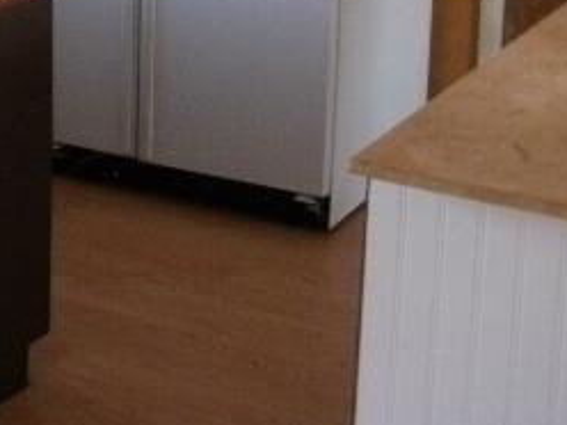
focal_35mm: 93
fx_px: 1523
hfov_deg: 20.0
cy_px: -71
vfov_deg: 15.4
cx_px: -80
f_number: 3.5
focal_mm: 6.3
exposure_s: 1/30
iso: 125
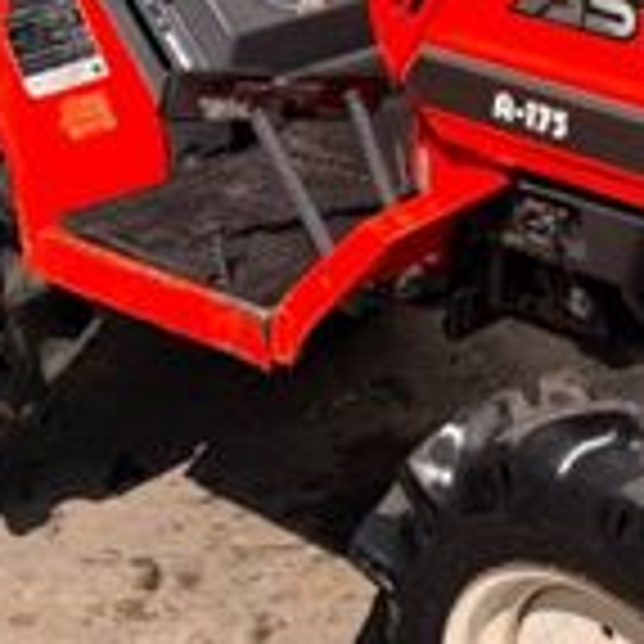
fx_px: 1873
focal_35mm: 89
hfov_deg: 19.5
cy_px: 117
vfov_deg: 19.3
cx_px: 387
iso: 80
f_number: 1.78
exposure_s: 1/5714
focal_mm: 6.76
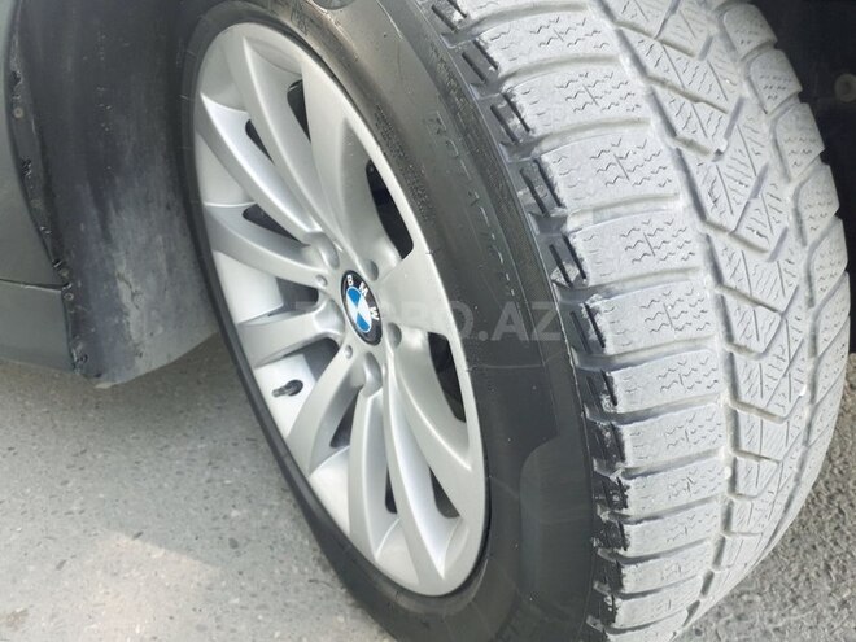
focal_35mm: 27
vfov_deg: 51.4
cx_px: 428
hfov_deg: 65.3
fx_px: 668
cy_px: 321
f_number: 1.9
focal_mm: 3.6
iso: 50
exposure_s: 1/50
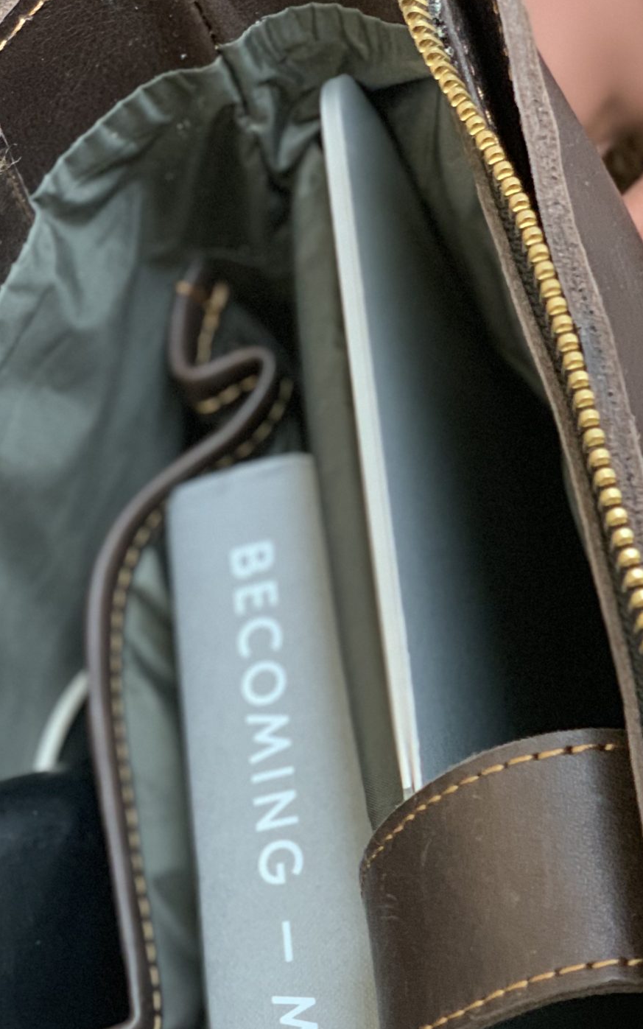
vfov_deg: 20.2
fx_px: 2832
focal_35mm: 101
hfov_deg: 12.9
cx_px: 211
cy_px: 904
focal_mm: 6
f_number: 2.4
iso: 200
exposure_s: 1/60
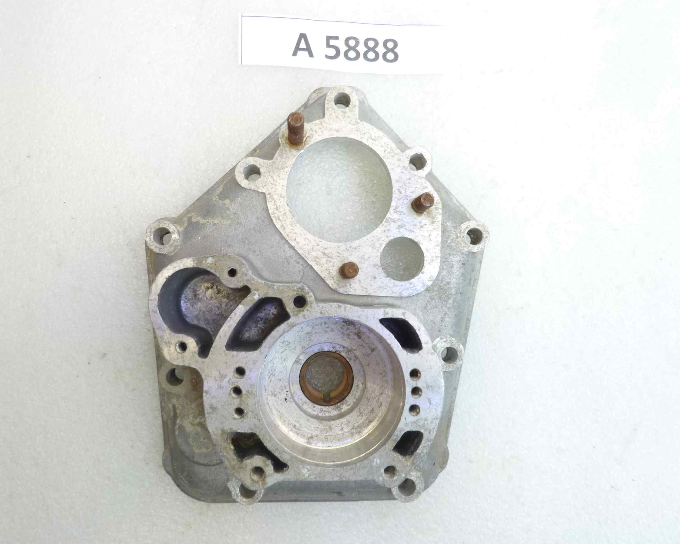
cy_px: 267
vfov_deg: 53.2
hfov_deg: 64.1
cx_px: 329
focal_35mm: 27
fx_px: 543
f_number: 3.3
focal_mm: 4.1
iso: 80
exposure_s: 1/13
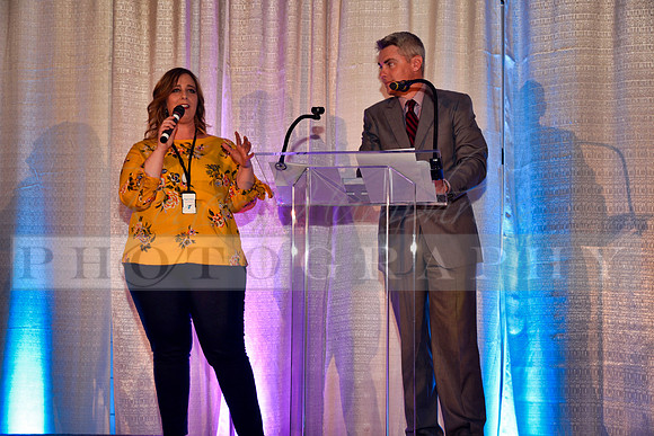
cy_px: 218
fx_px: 945
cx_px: 327
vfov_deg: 26.0
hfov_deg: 38.2
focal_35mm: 52
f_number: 5
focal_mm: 52
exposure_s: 1/60
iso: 200
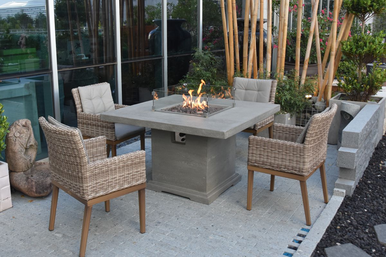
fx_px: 322
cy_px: 128
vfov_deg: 43.6
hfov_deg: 61.9
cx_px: 193
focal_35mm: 30
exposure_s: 1/180
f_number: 6.7
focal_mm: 20
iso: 800
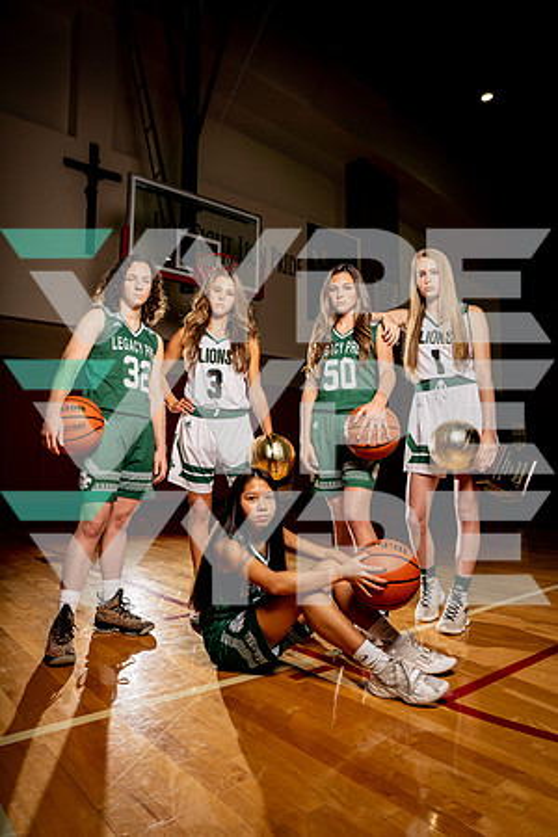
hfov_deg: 53.1
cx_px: 279
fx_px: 558
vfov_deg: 73.7
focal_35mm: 24
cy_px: 418
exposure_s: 1/250
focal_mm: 24
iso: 100
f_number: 8
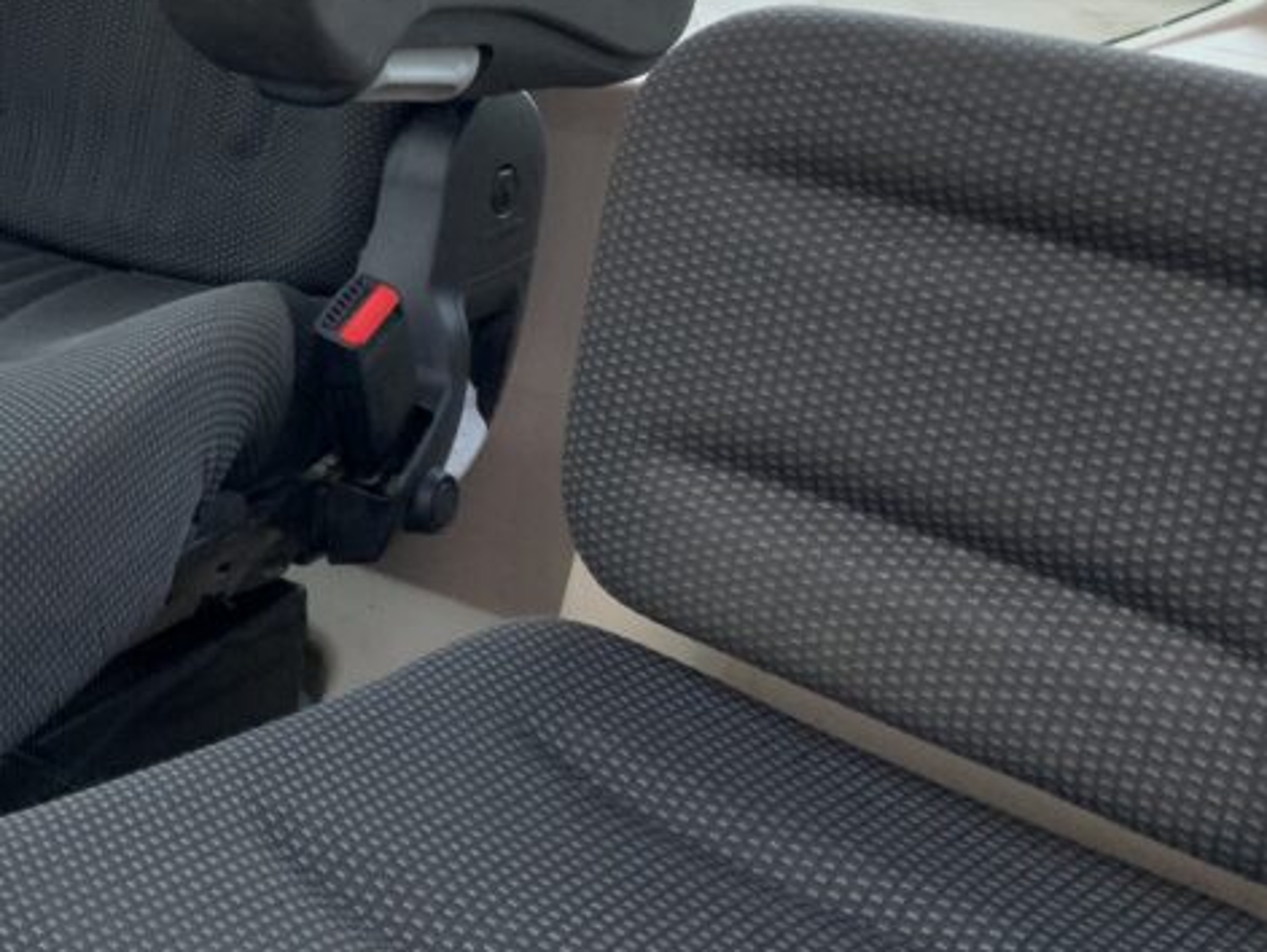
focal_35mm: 63
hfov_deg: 28.5
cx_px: -43
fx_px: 2308
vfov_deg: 22.7
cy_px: 67
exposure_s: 1/372
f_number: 1.8
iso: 16
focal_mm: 3
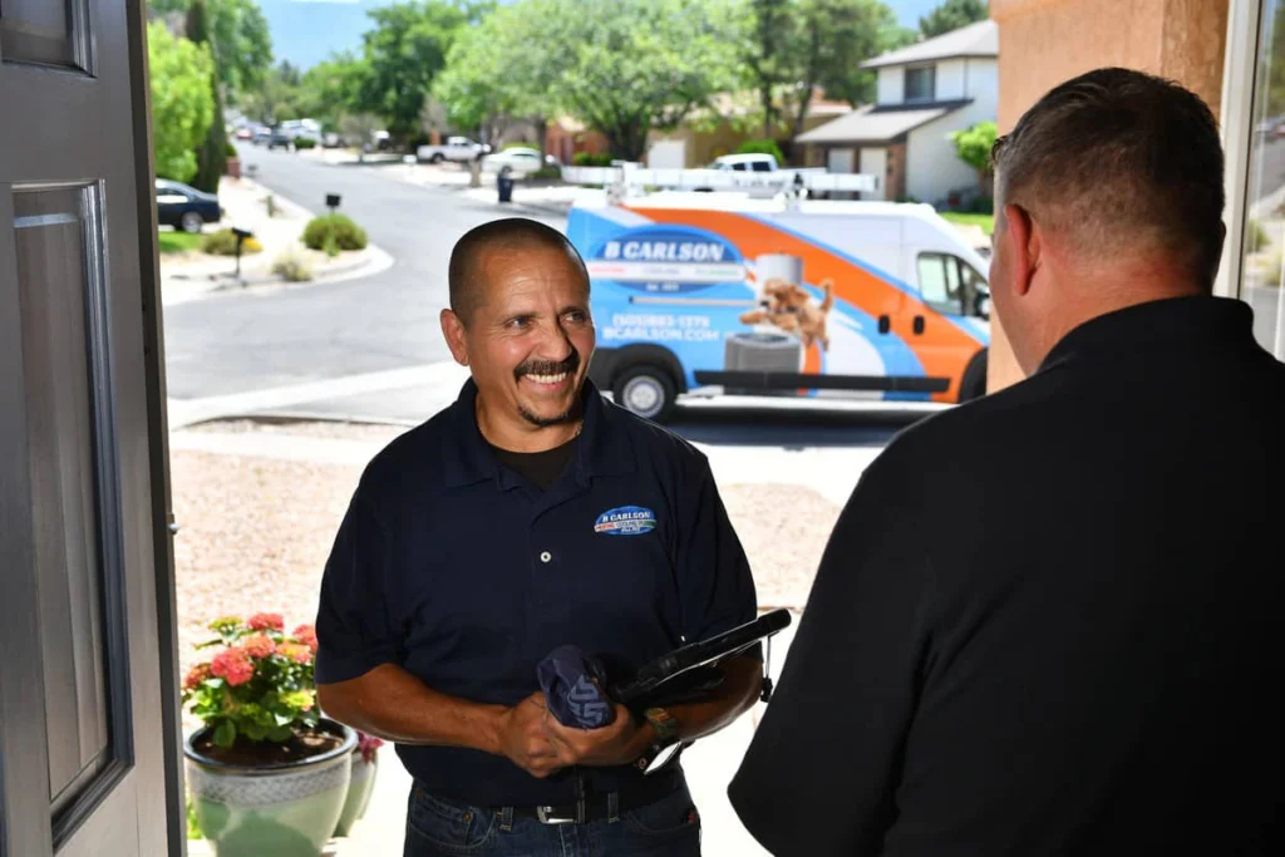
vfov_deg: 28.1
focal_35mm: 48
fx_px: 1713
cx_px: 642
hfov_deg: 41.1
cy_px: 428
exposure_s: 1/500
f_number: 4
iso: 125
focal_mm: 32
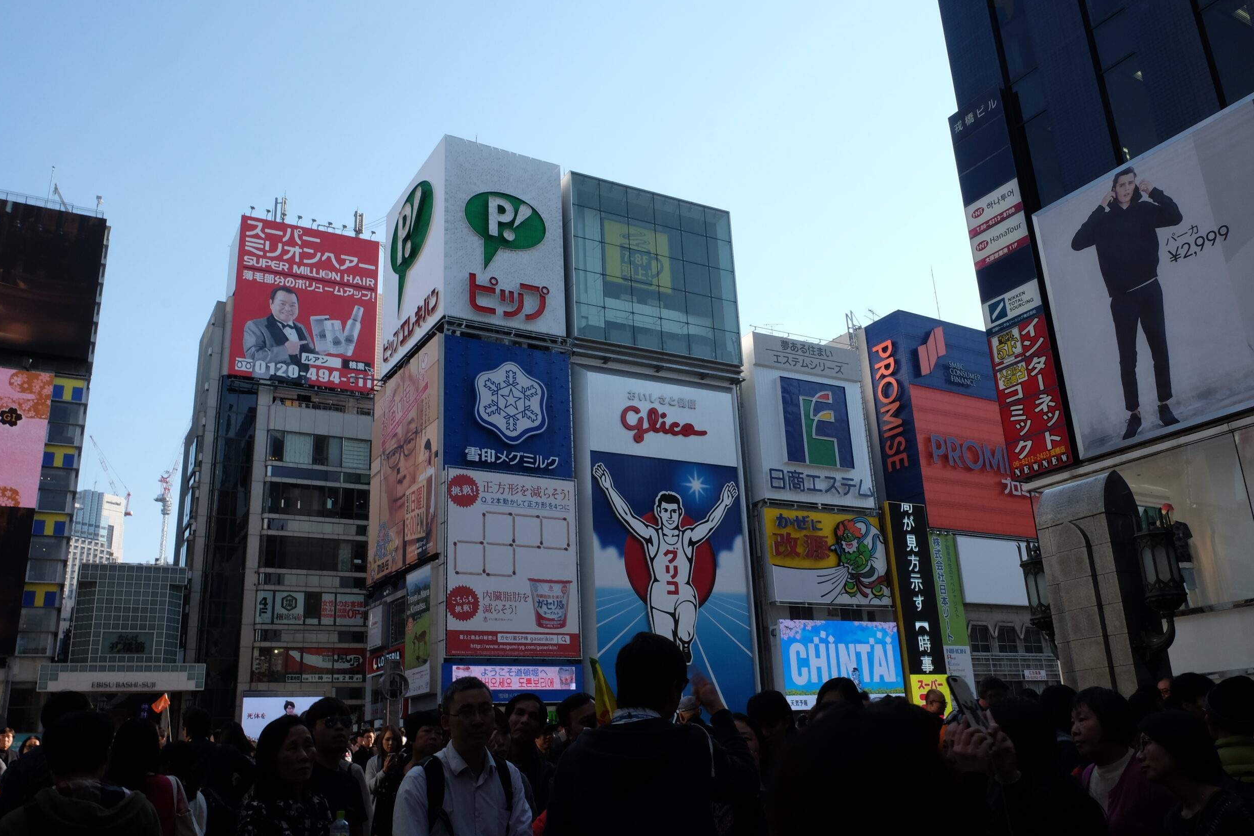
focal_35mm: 28
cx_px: 620
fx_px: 975
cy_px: 413
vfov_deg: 46.4
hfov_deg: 65.5
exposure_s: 1/60
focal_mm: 18
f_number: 20
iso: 400
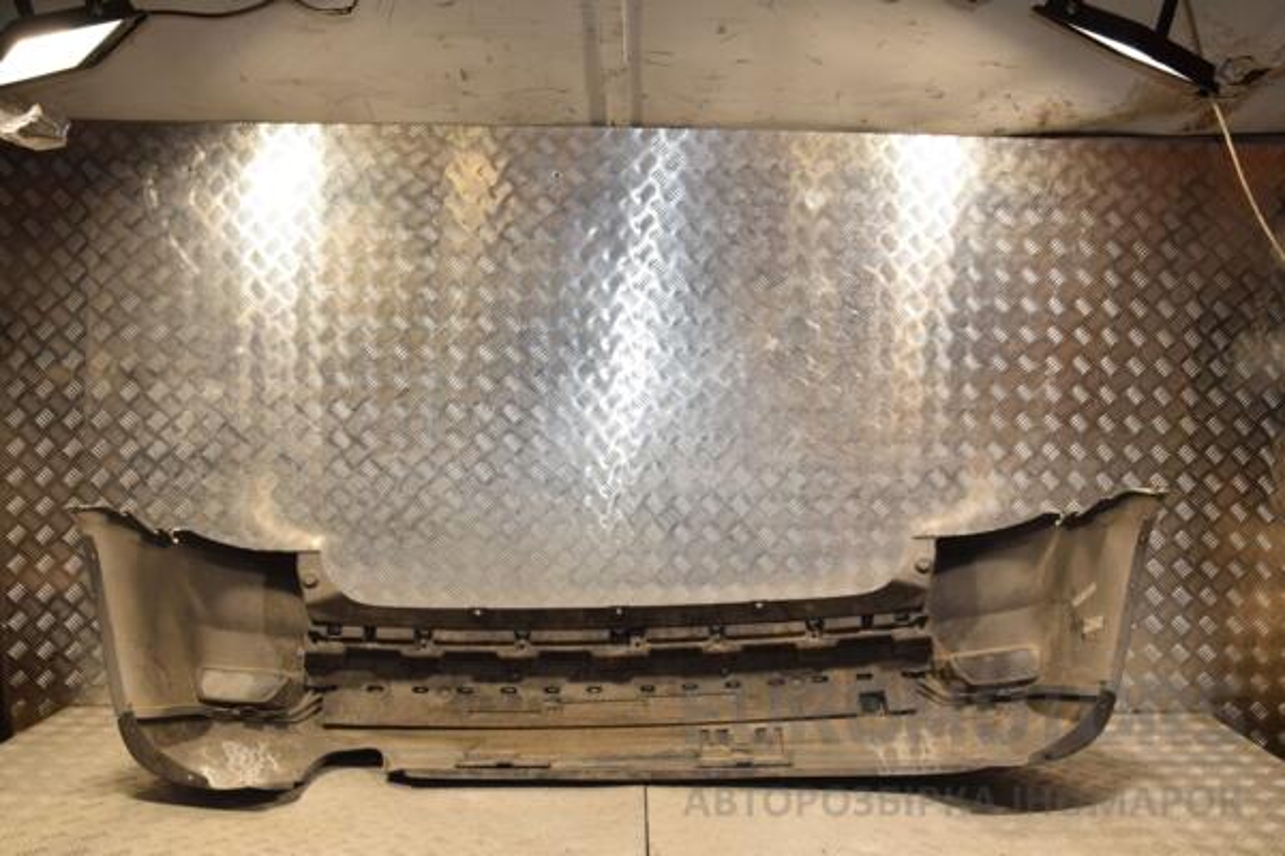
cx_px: 642
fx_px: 1124
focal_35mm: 32
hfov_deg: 59.5
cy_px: 428
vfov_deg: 41.7
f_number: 9
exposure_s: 1/200
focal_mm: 21
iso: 800
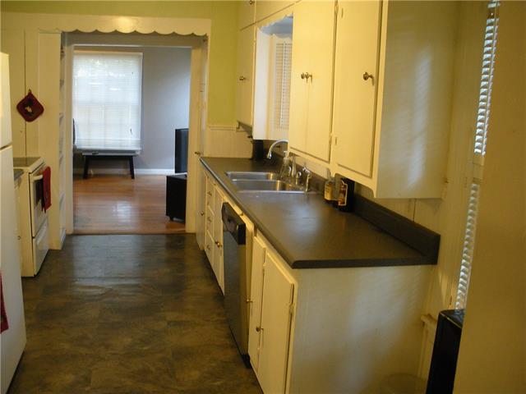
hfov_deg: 51.4
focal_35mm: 36
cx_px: 263
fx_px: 547
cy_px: 197
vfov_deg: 39.7
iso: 271
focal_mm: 6.3
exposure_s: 1/8.5
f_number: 3.5
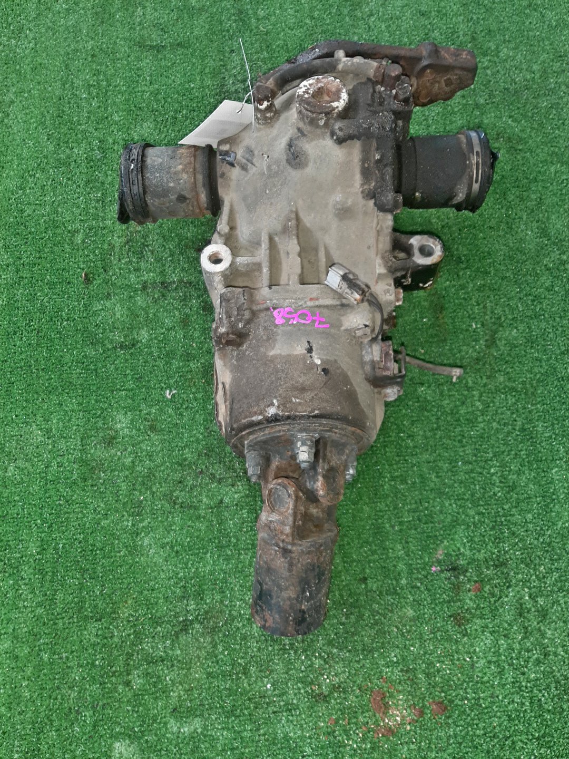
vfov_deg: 67.3
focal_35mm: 26
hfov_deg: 53.1
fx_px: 570
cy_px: 380
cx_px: 284
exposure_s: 1/50
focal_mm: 3.93
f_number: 1.7
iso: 168
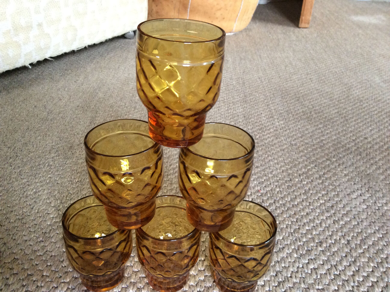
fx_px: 360
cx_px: 195
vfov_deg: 44.1
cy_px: 146
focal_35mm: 32
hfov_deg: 56.9
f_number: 2.4
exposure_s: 1/25
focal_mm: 3.3
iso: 160
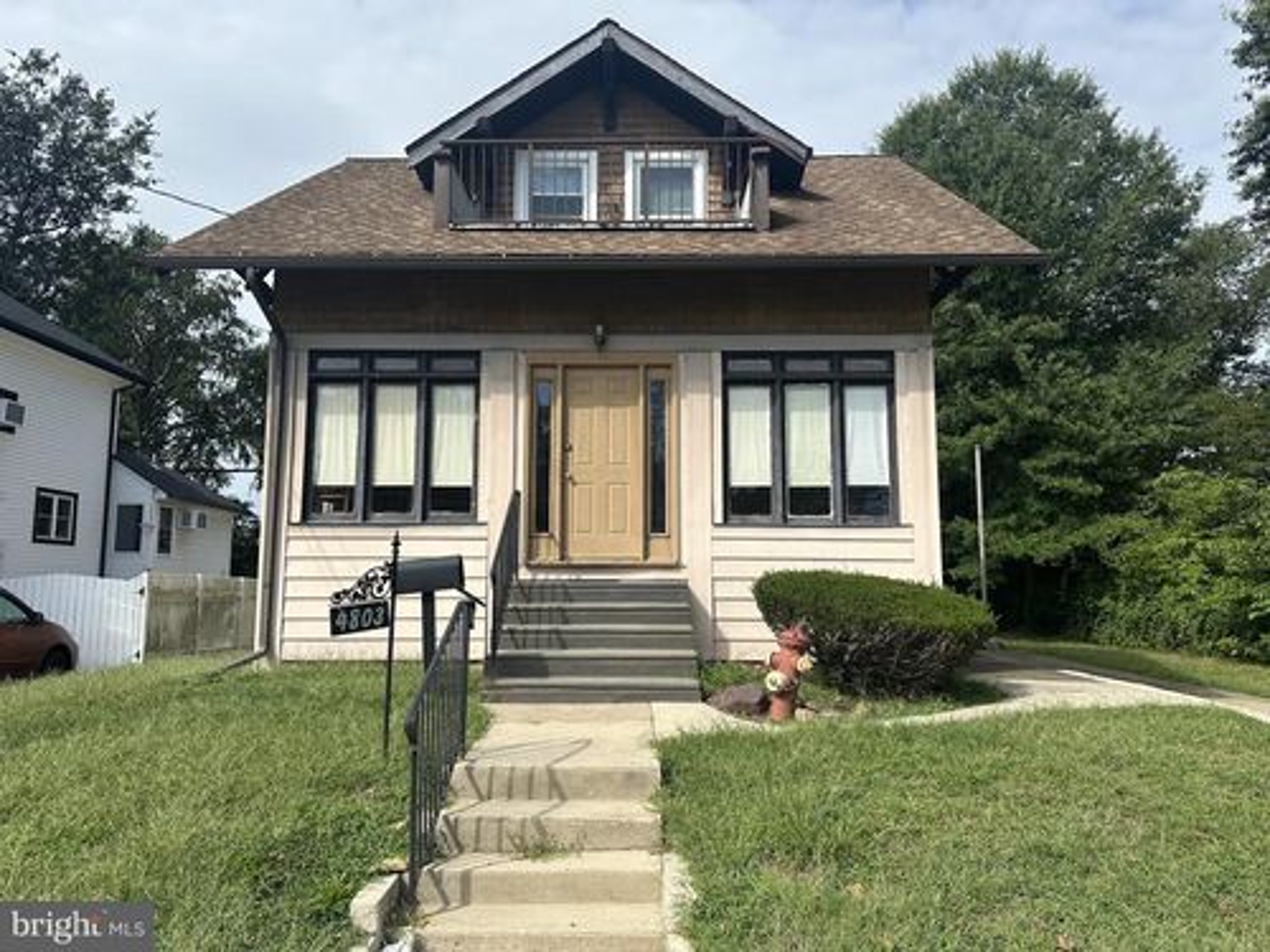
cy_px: 476
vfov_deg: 56.8
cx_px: 635
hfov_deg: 71.6
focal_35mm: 24
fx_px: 881
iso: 80
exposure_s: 1/4545
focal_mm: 6.86
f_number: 1.78
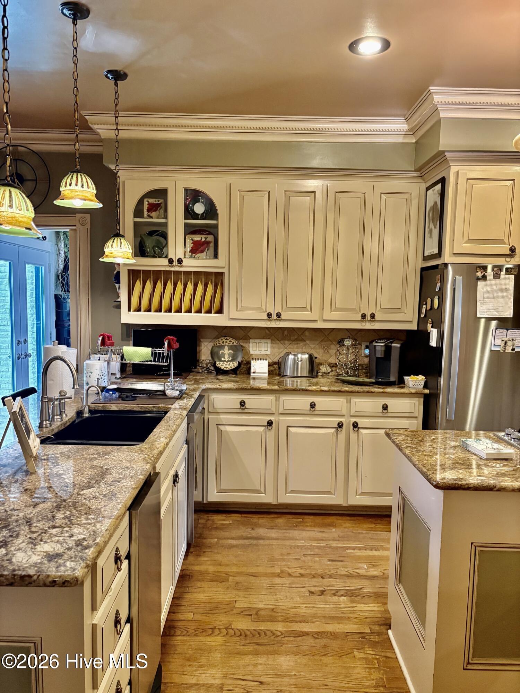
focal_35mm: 26
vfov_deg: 67.3
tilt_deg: -4.6
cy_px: 346
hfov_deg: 53.1
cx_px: 260
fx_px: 521
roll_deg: -1.0
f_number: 1.6
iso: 400
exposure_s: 1/60
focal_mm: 5.96
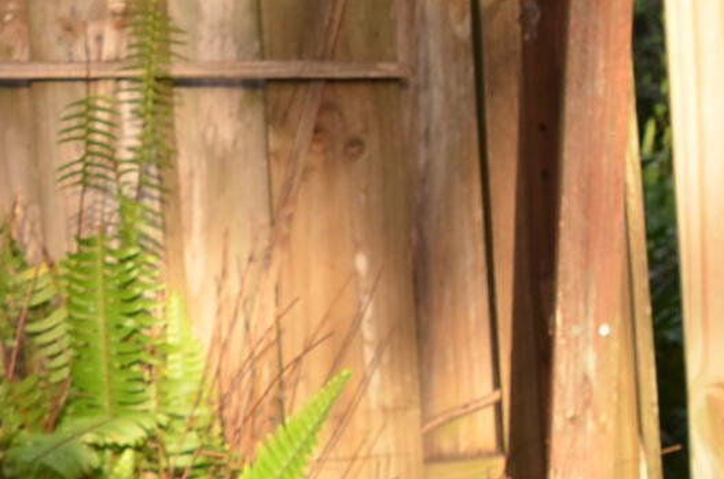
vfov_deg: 6.6
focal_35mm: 205
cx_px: 1346
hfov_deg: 9.5
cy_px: 12
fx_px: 4114
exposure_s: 1/125
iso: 200
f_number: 5.6
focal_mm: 24
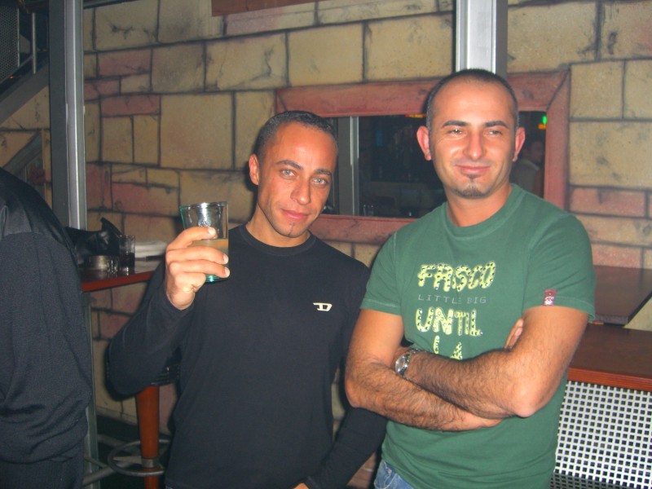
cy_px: 244
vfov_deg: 37.7
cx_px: 326
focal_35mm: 38
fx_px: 716
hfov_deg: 49.0
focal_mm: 7.9
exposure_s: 1/60
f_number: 2.8
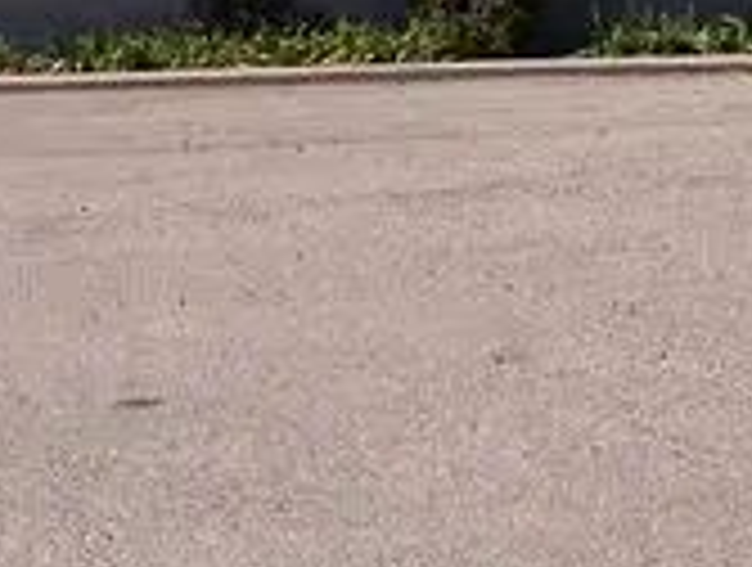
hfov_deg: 17.2
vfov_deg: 13.8
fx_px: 2177
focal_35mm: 100
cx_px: -459
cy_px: -322
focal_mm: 11.5
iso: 100
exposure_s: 1/1600
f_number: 4
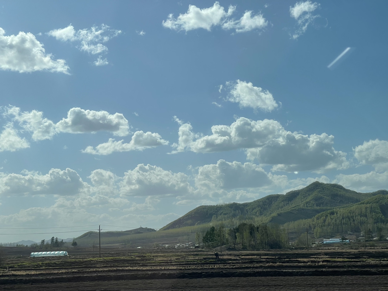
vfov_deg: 22.9
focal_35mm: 64
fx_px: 717
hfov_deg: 30.3
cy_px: 146
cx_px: 194
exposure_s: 1/797
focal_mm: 7.5
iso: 20
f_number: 2.2
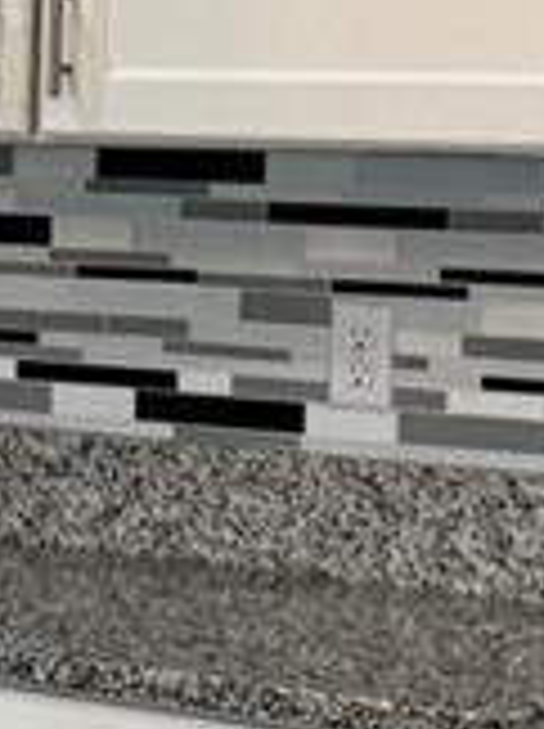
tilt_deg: -4.9
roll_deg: +0.1
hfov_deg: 7.6
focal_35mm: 178
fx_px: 3740
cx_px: -872
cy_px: 306
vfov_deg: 11.1
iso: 200
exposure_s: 1/120
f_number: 1.78
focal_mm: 6.76
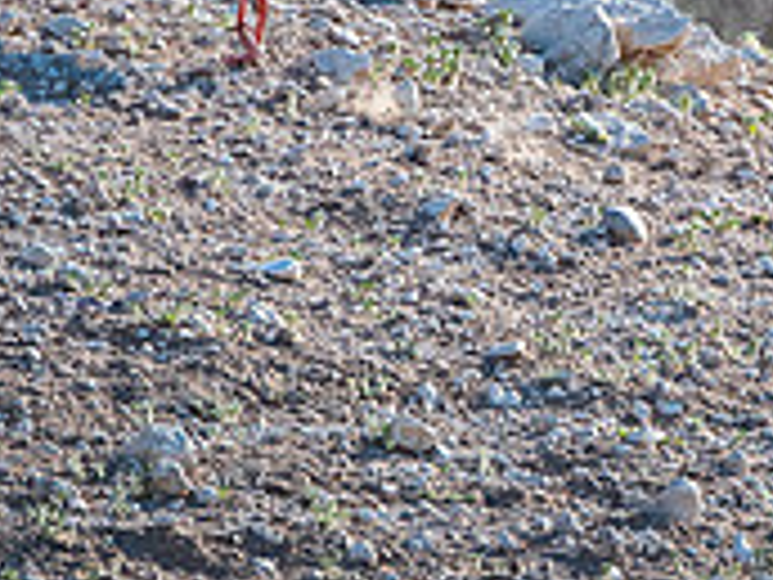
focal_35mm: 2746
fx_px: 61320
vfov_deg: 0.5
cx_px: 842
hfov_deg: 0.7
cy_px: -7
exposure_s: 1/1250
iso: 500
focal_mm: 400
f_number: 5.6
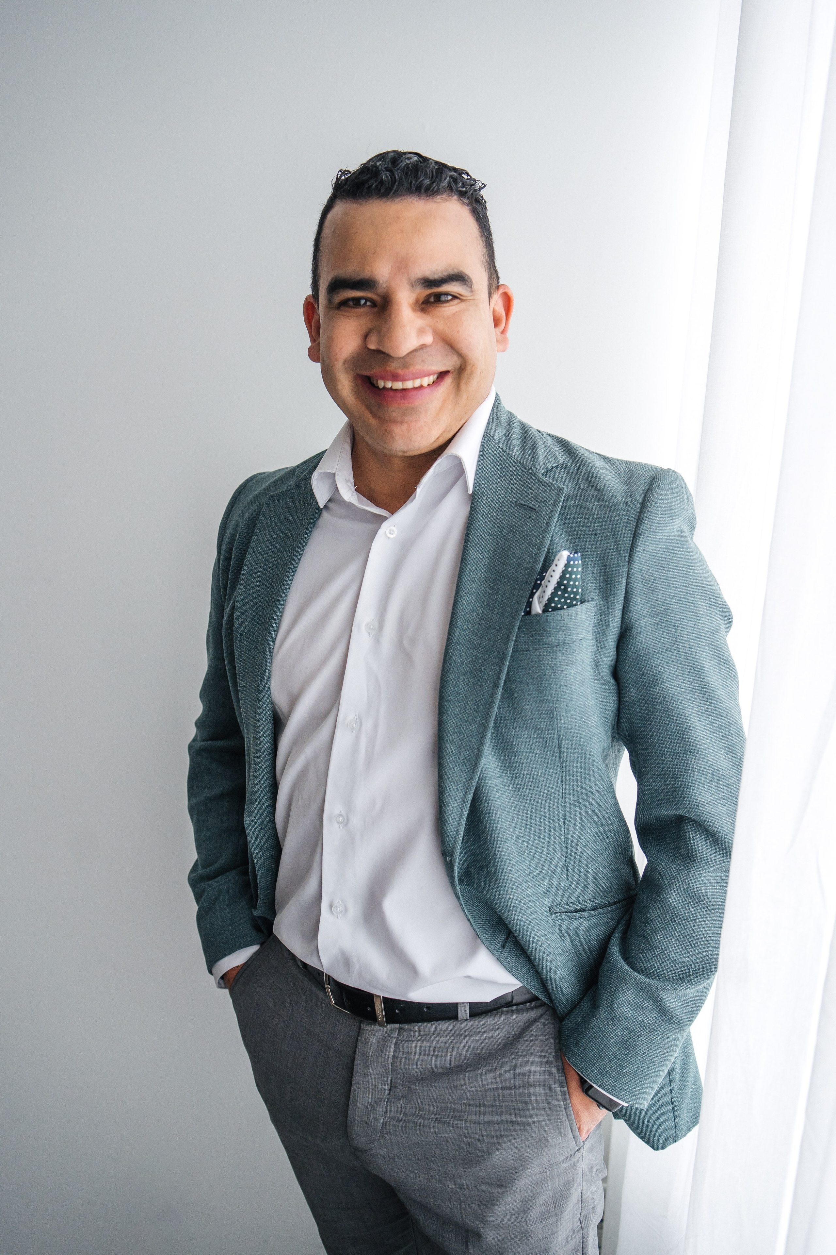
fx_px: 1219
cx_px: 418
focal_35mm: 35
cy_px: 628
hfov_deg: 37.9
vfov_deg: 54.4
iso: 1000
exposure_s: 1/320
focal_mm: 35
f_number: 3.2
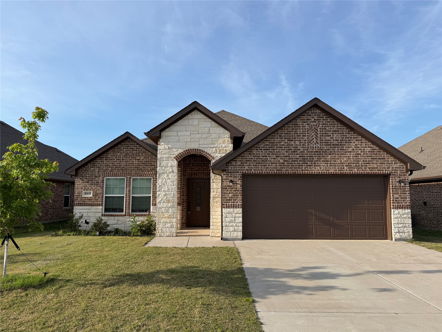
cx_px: 221
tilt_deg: +5.0
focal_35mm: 24
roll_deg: +0.4
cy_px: 166
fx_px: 306
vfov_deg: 56.8
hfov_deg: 71.6
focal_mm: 6.76
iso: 80
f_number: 1.78
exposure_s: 1/3759
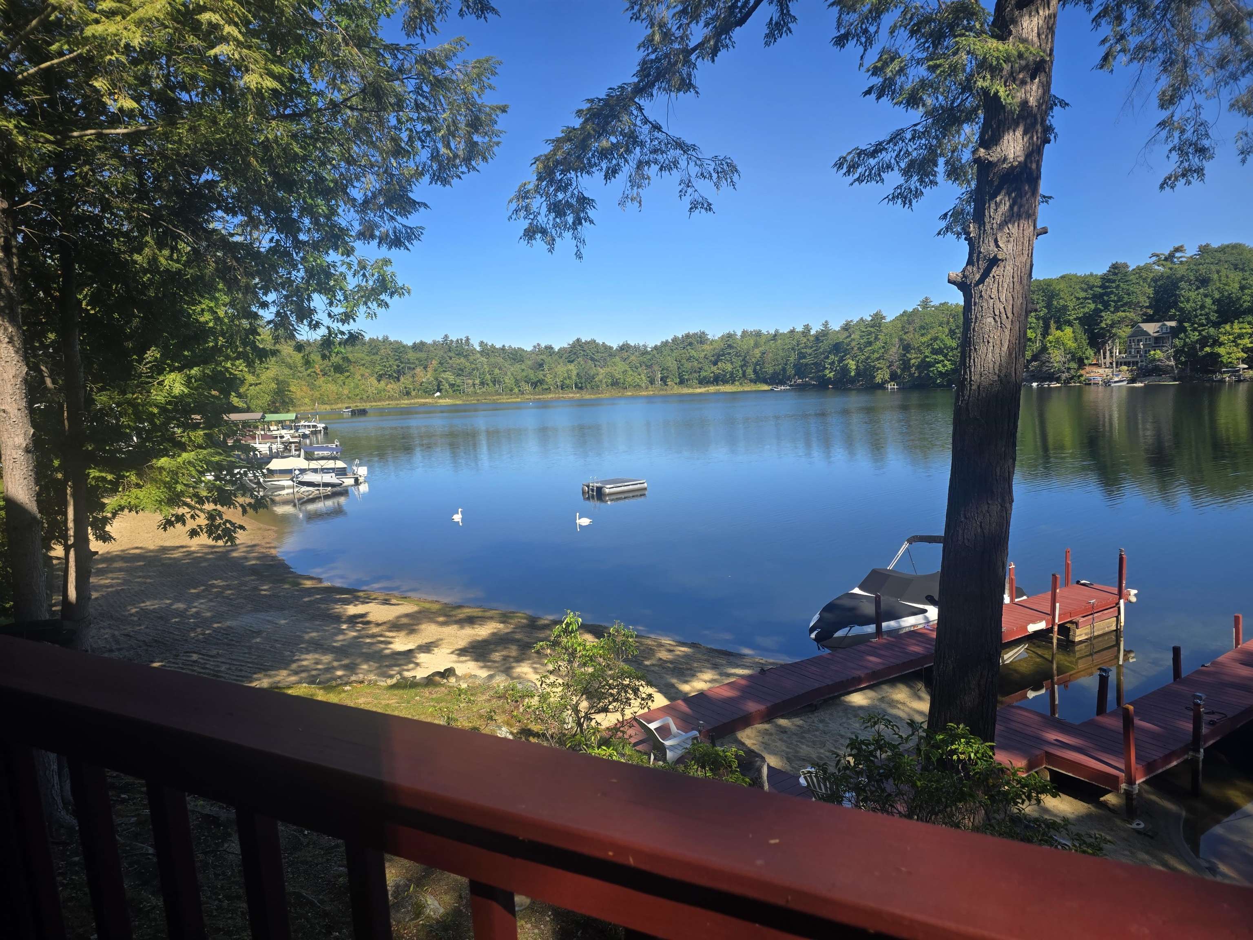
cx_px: 626
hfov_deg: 73.9
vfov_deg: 58.9
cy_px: 470
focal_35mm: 23
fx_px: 833
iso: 12
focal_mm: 6.3
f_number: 1.7
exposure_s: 1/503
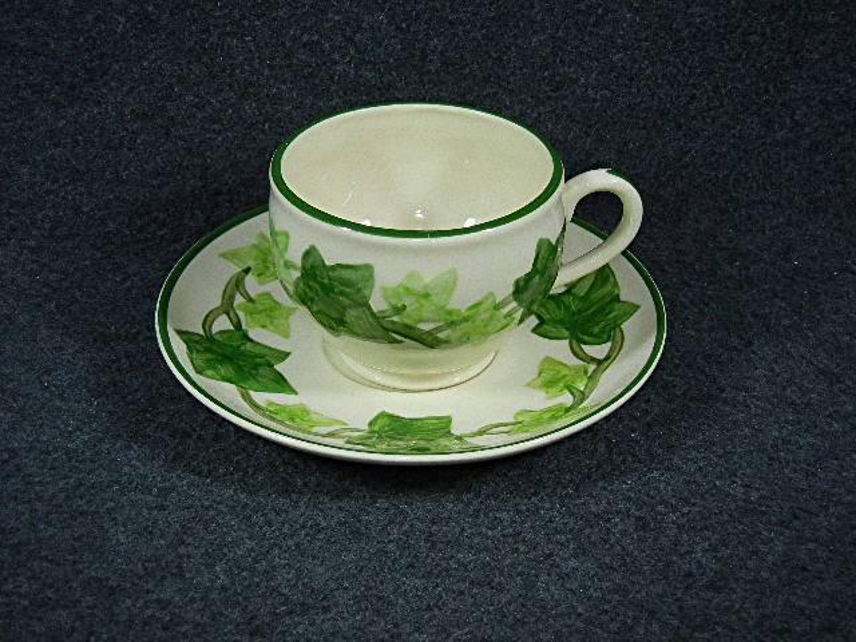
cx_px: 428
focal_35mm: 59
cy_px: 321
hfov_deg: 32.7
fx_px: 1459
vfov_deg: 24.8
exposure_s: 1/34.1
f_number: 4
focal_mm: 10.6
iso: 221
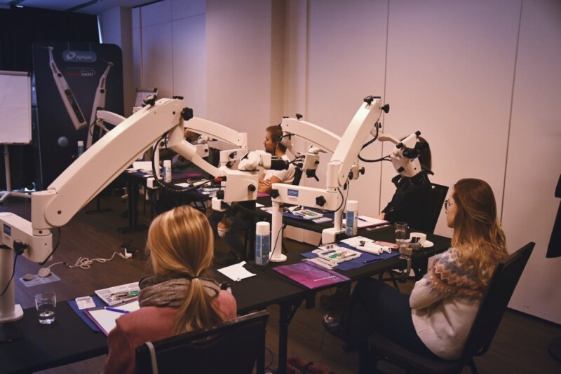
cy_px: 187
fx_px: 561
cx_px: 280
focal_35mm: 36
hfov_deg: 53.1
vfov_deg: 36.9
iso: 3200
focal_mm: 24
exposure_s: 1/100
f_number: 3
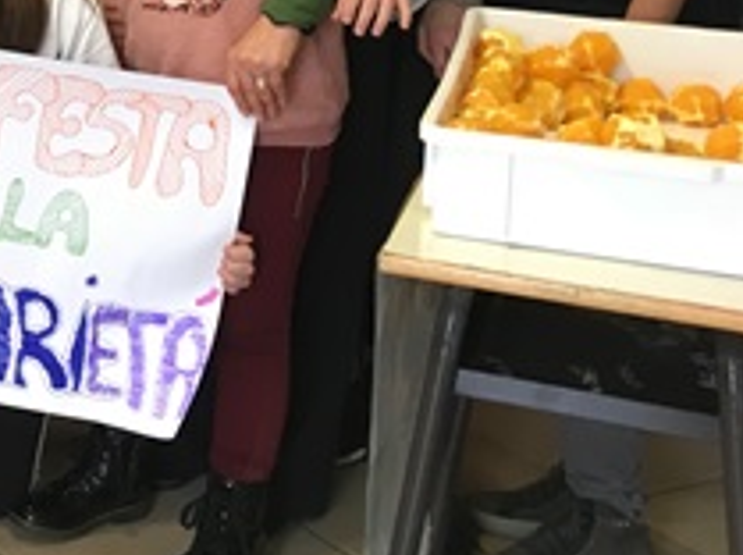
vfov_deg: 15.8
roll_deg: -0.4
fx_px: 1907
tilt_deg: -7.7
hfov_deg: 19.3
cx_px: -373
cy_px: -157
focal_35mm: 89
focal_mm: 4.15
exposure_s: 1/33
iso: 100
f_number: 2.2
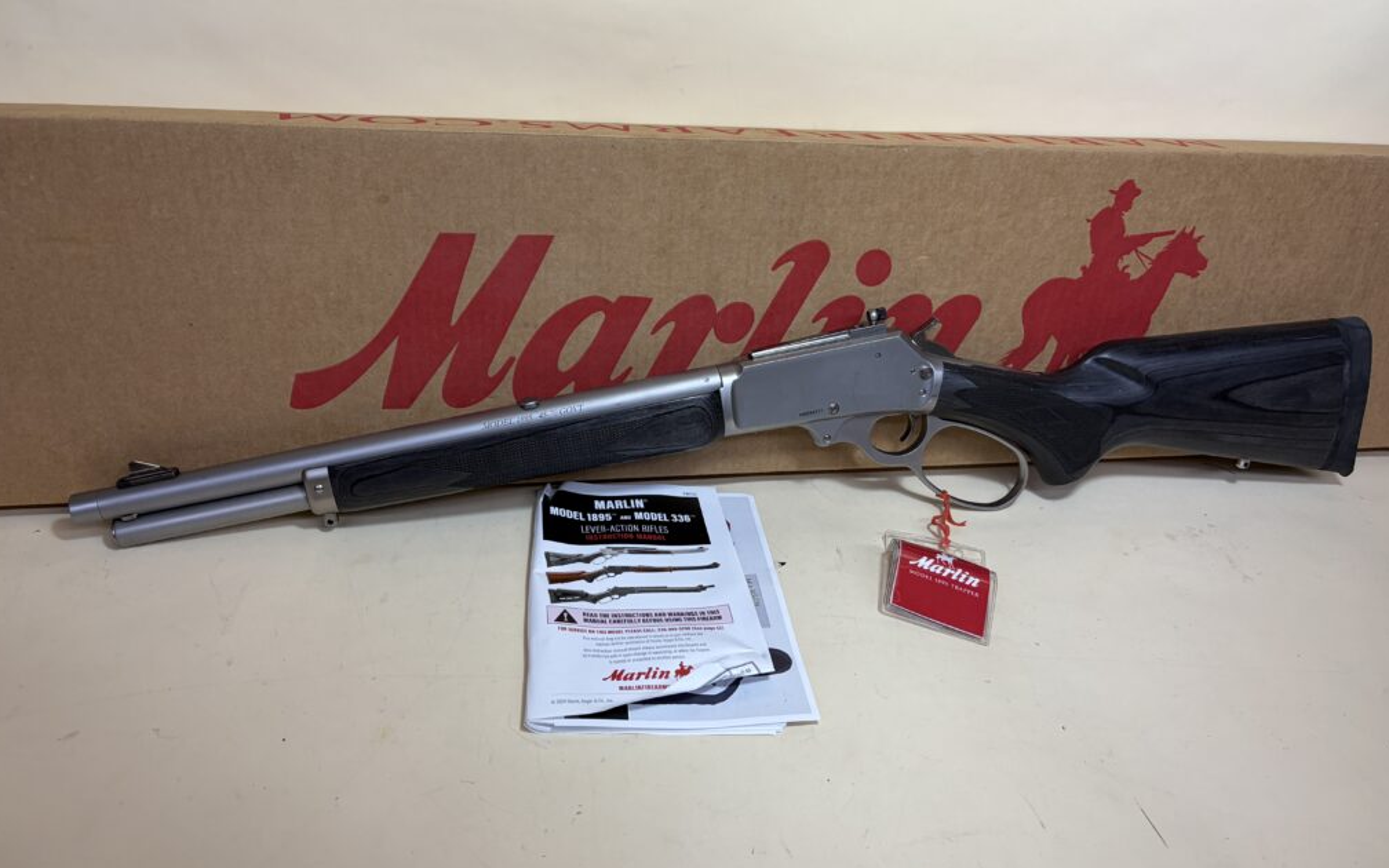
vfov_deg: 44.5
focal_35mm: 28
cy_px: 441
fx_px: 1060
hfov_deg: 66.5
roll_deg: -5.3
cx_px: 689
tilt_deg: -29.5
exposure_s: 1/120
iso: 64
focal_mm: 5.96
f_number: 1.6
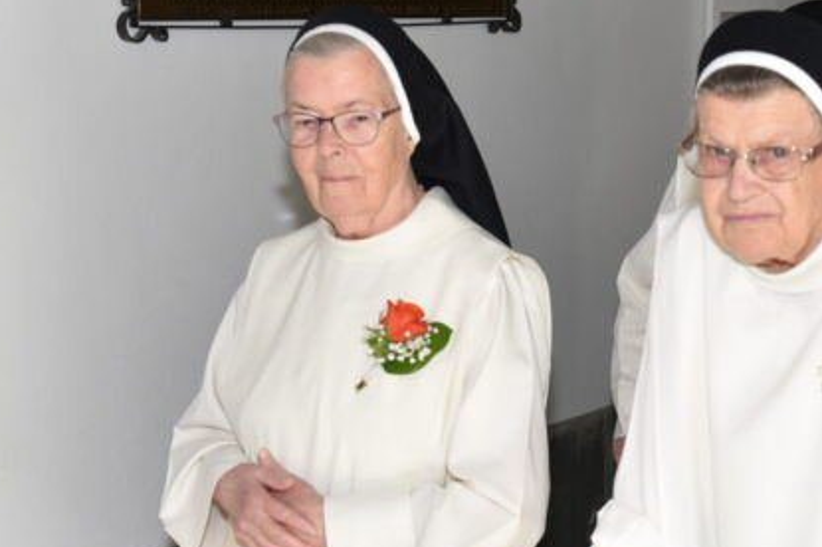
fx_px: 2008
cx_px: 570
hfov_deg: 23.0
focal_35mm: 88
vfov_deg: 15.5
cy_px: 355
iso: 125
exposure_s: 1/100
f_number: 5
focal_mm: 38
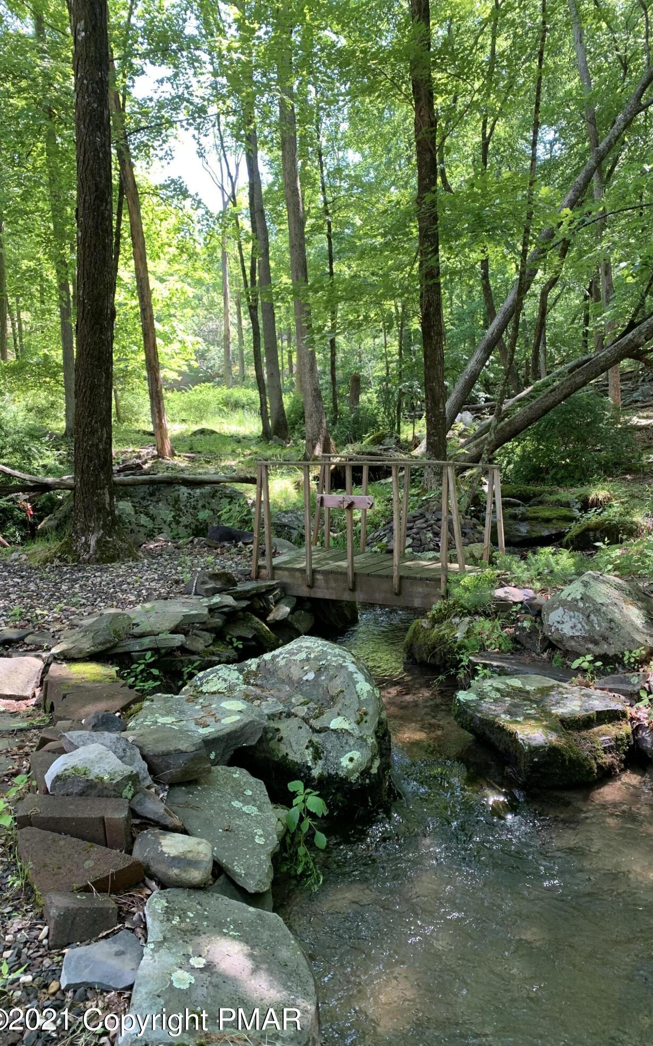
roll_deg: +2.0
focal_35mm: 28
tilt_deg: -4.4
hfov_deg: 44.4
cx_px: 381
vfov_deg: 66.5
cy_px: 529
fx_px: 798
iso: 64
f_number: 1.8
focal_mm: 4.25
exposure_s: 1/121
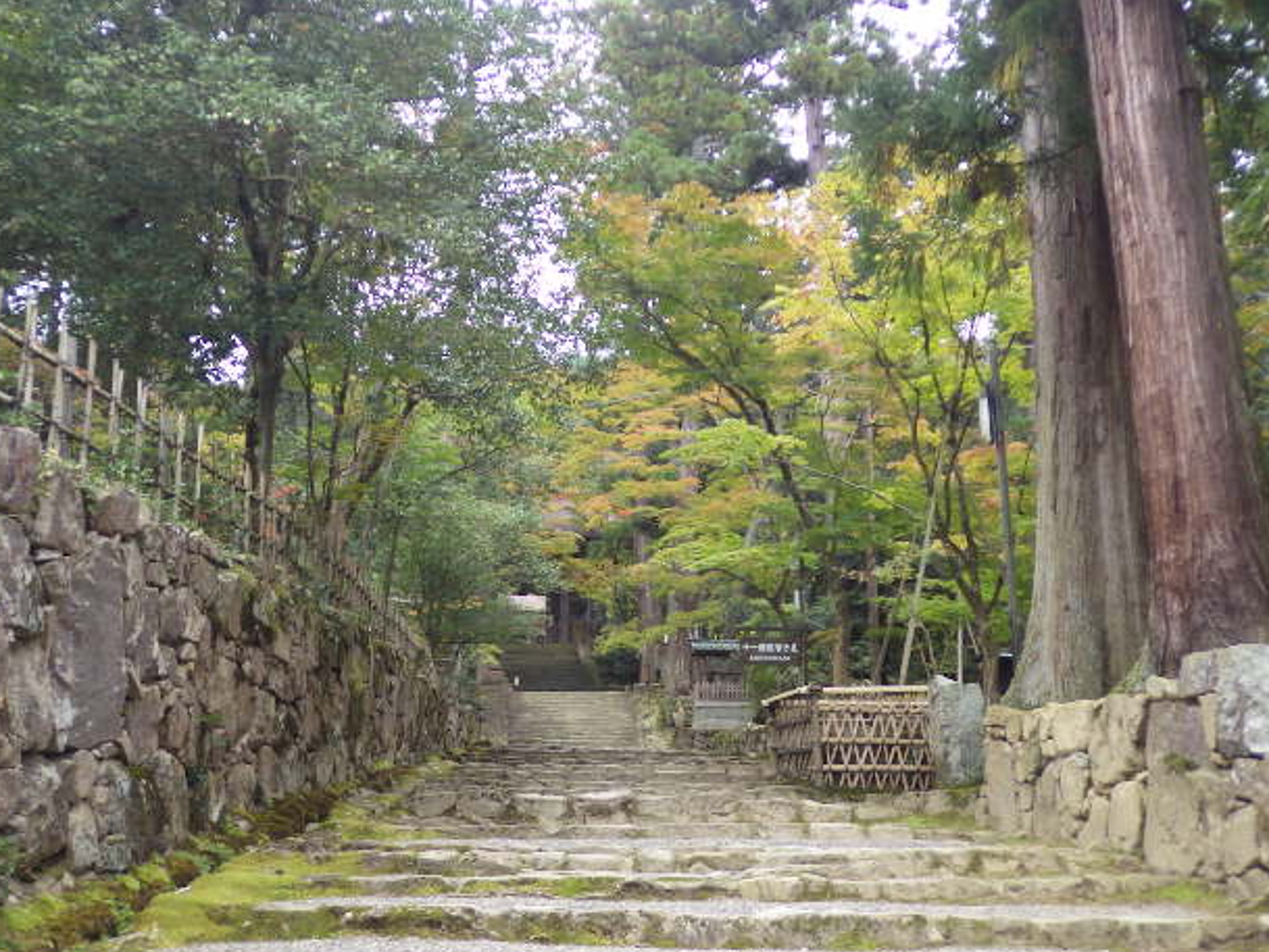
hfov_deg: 45.8
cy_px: 498
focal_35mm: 41
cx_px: 608
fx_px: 1503
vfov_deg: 35.1
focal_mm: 6.9
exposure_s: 1/100
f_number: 2.7
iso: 125
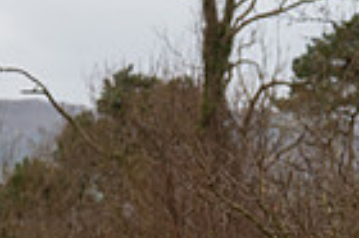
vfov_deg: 3.3
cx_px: -146
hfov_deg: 5.0
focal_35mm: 414
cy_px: 275
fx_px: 4124
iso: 400
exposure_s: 1/1000
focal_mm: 100
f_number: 4
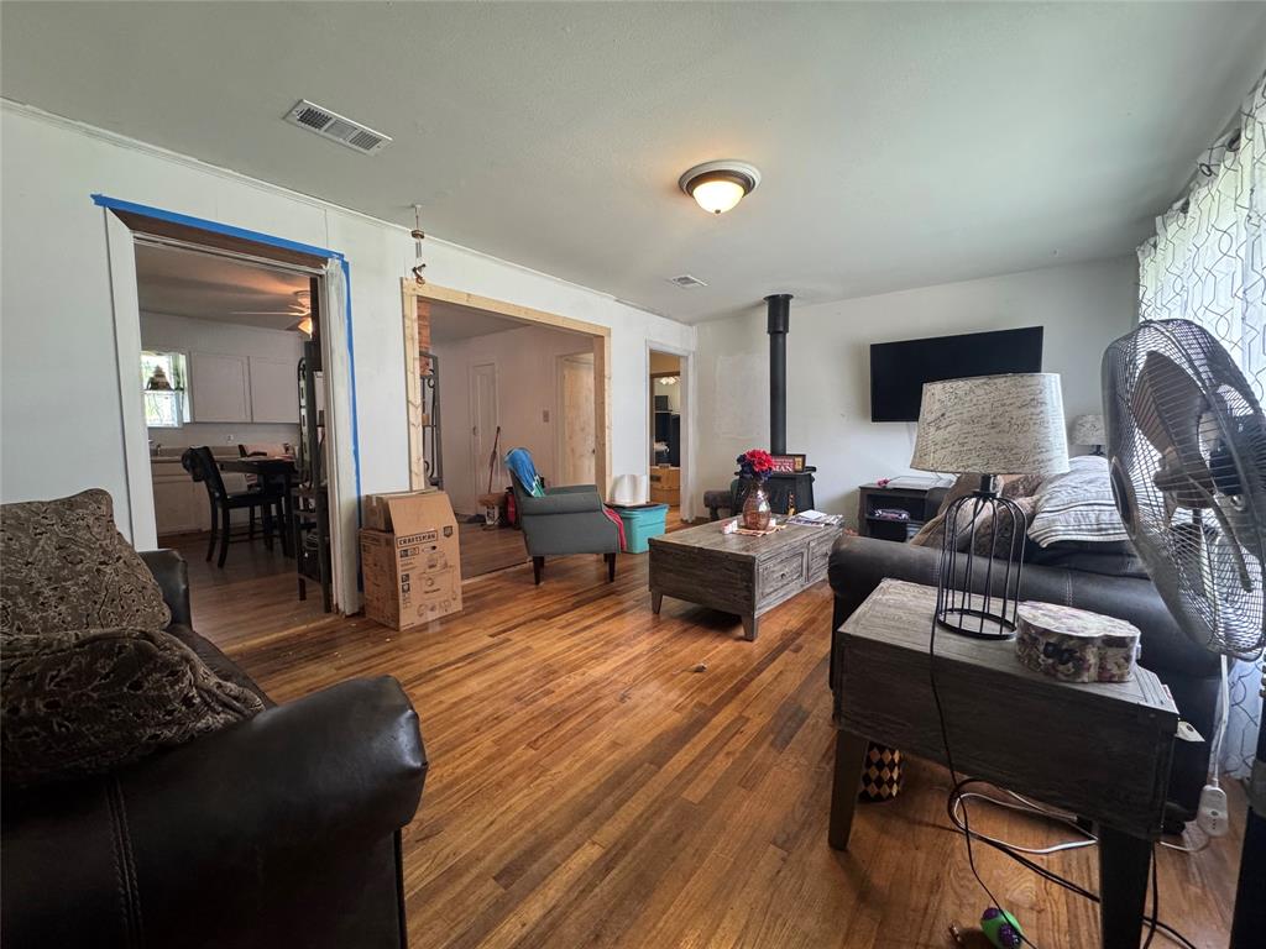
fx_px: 512
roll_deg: +0.1
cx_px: 633
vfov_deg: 85.7
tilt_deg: -4.7
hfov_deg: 102.1
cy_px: 474
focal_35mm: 14
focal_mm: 2.22
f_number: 2.2
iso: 250
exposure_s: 1/60
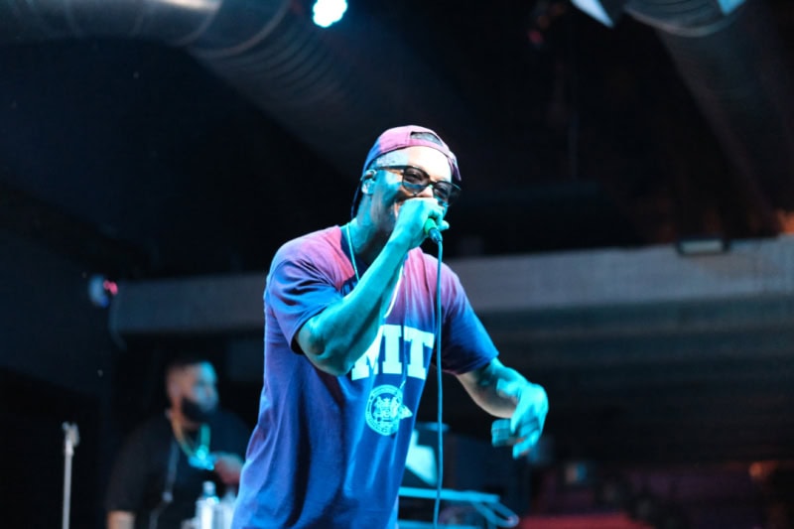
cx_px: 397
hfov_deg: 24.2
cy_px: 264
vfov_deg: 16.3
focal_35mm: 84
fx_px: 1852
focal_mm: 56
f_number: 1.4
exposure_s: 1/170
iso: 8000
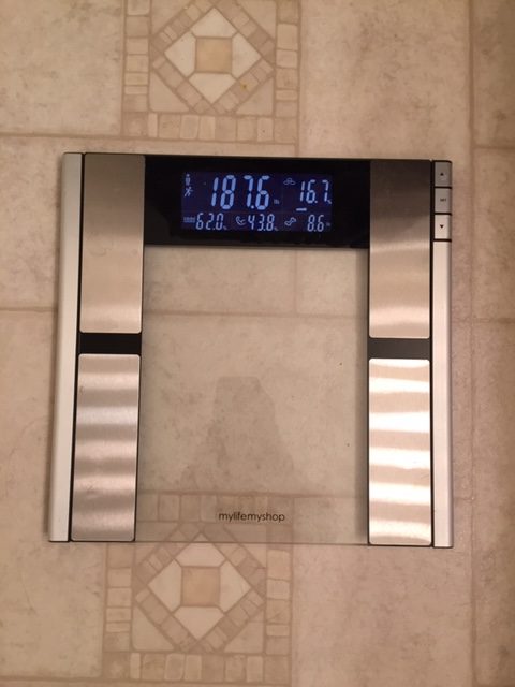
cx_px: 258
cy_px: 344
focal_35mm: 29
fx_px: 575
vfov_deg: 61.7
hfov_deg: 48.2
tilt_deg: -84.8
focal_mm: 4.15
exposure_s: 1/30
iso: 80
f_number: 2.2
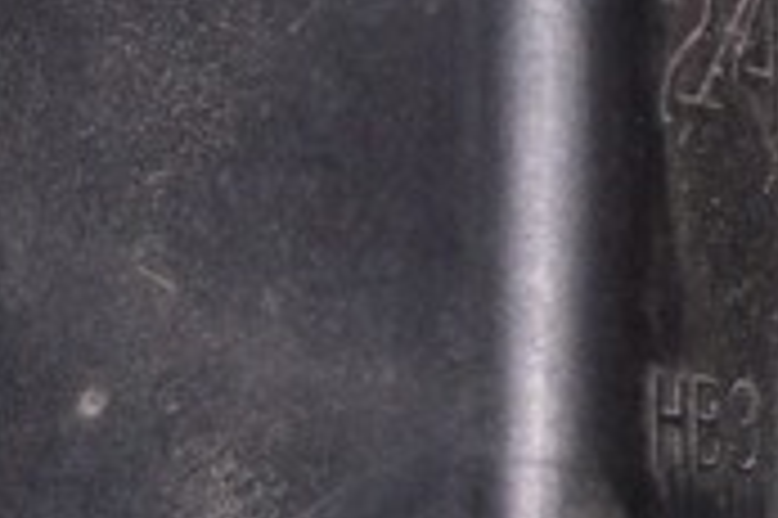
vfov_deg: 4.5
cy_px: 286
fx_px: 6603
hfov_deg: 6.7
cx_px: -337
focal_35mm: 306
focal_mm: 55
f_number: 8
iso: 1600
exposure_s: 1/160
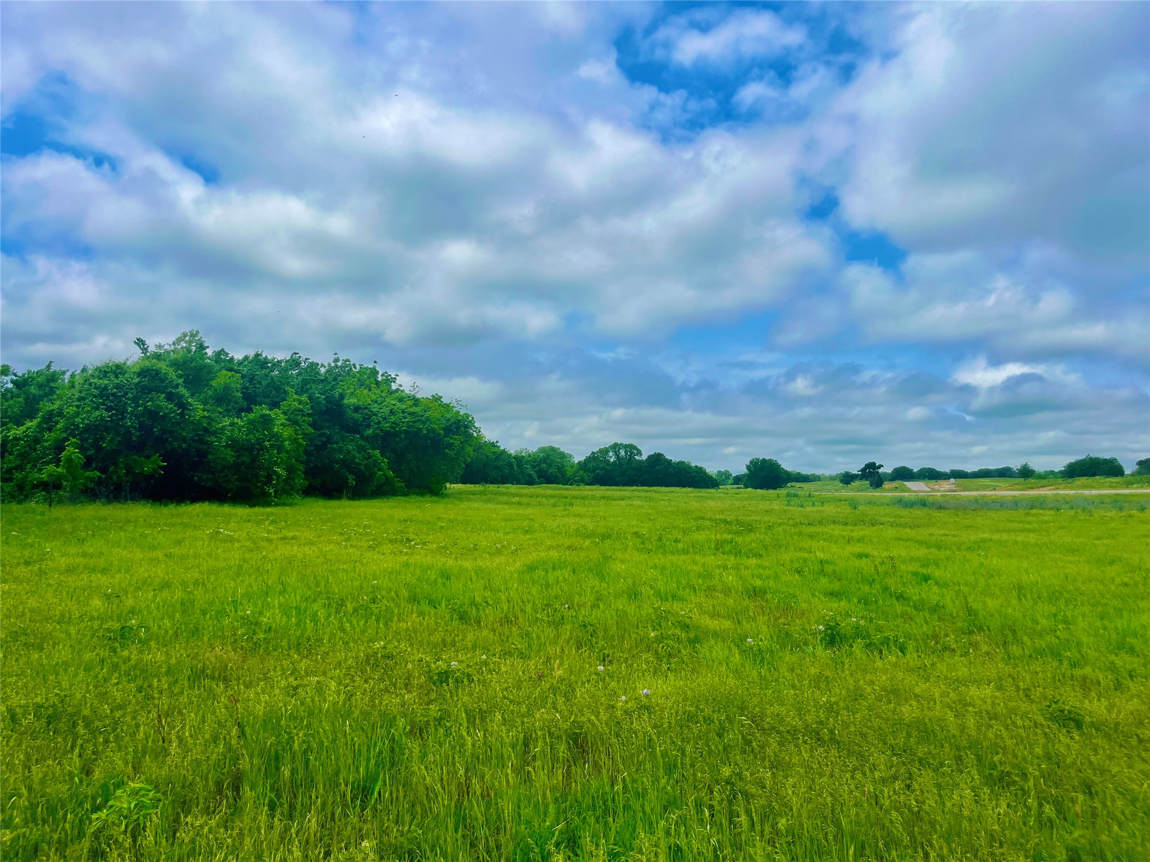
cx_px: 575
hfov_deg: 67.3
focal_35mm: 26
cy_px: 431
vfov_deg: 53.1
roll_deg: -0.7
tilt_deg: +4.7
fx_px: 864
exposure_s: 1/6897
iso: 50
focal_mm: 5.1
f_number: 1.6
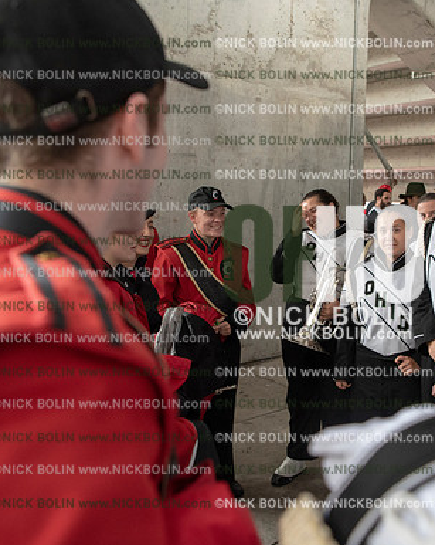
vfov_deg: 52.9
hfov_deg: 42.1
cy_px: 273
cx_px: 323
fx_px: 547
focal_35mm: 34
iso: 2000
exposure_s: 1/125
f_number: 3.5
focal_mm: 24
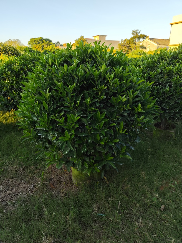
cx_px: 91
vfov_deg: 73.9
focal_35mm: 23
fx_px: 161
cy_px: 122
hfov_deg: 58.9
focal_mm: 6.19
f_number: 1.65
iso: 50
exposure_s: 1/196
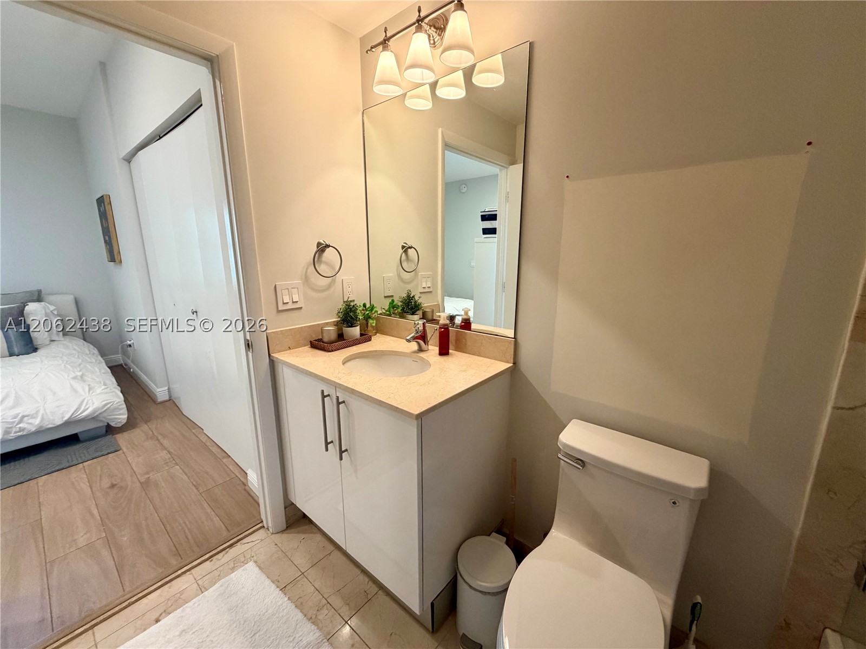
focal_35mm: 14
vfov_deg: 85.7
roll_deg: +0.5
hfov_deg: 102.1
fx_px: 350
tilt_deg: -12.2
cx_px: 433
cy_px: 324
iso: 250
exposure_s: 1/60
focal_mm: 2.22
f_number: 2.2
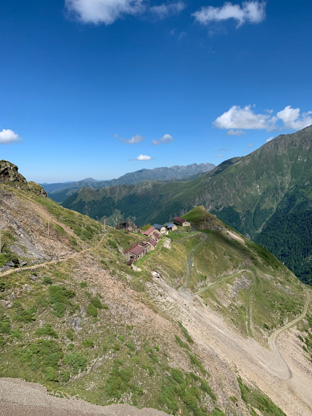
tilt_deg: -5.5
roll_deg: +0.3
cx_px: 156
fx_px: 312
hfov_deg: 53.1
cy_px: 208
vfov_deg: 67.3
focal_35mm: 26
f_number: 1.8
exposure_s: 1/2257
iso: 25
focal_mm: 4.25
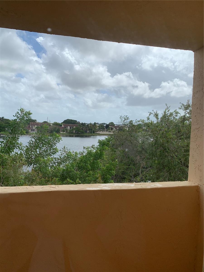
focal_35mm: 26
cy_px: 136
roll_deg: -1.5
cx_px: 102
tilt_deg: -1.1
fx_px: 204
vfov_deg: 67.3
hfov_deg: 53.1
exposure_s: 1/3788
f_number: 1.8
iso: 25
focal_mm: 4.25
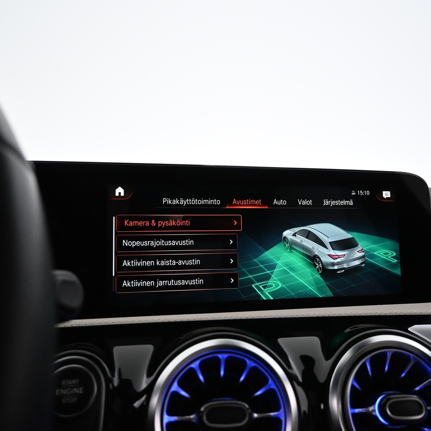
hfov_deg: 52.4
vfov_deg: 52.5
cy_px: 214
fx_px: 437
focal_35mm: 31
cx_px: 238
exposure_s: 1/80
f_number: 3.5
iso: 3200
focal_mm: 16
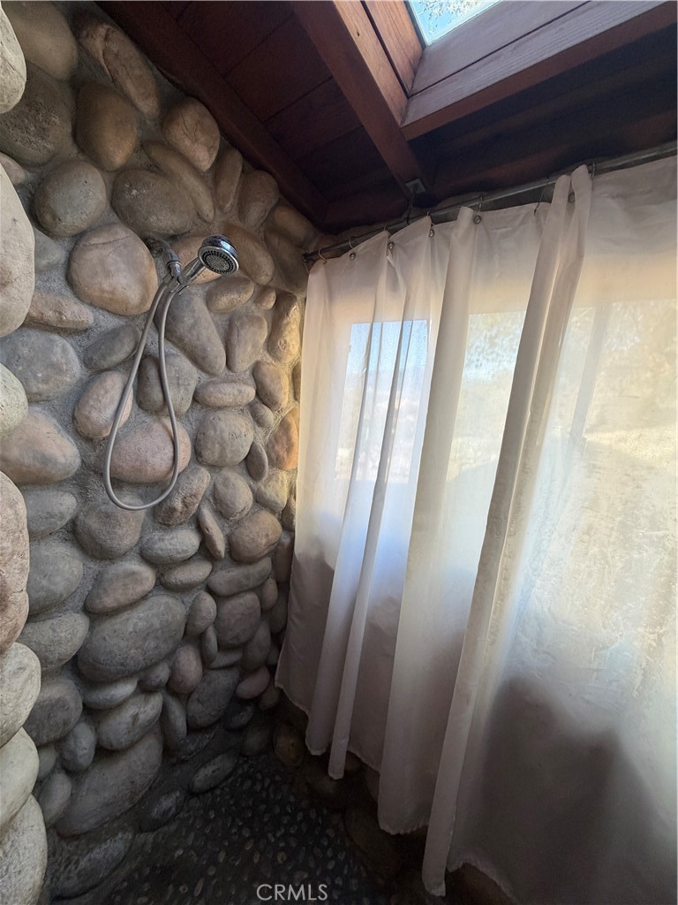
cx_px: 339
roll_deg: -6.0
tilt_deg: -8.3
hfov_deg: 85.7
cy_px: 452
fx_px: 366
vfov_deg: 102.1
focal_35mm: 14
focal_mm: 2.22
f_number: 2.2
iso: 200
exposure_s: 1/121
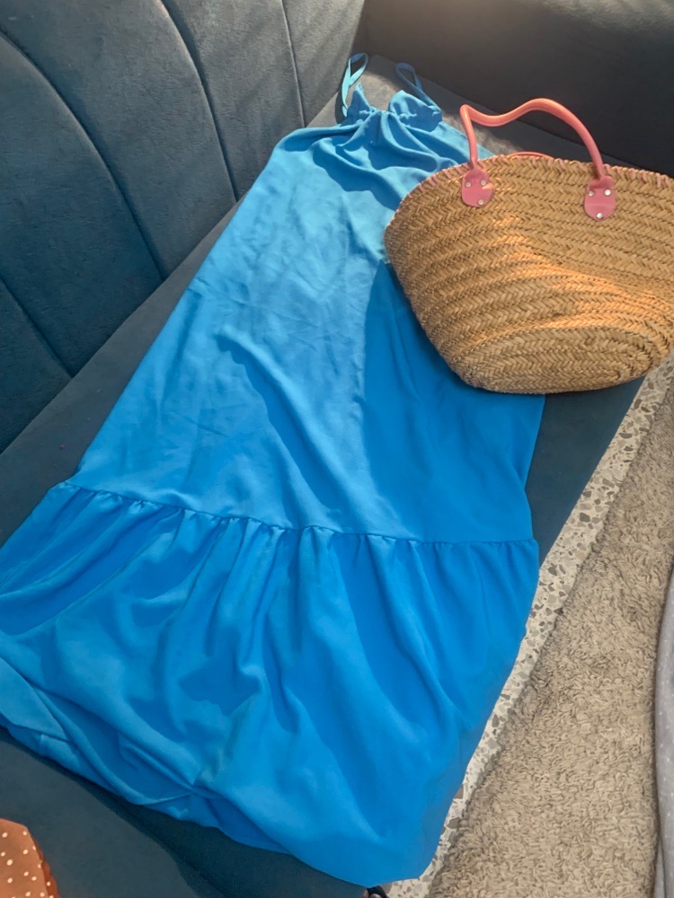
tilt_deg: -62.2
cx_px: 337
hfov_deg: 53.1
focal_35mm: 26
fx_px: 675
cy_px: 449
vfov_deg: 67.3
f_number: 1.8
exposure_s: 1/33
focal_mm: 4.25
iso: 400
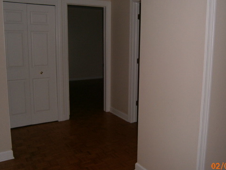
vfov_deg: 40.7
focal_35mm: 35
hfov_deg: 52.4
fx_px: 229
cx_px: 128
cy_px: 75
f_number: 2.8
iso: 125
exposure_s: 1/30
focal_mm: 4.7
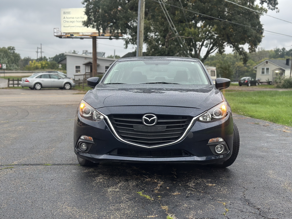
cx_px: 146
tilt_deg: -4.9
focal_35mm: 48
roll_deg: -0.4
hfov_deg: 39.7
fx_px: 405
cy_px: 110
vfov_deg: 30.3
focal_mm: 6.86
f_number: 1.78
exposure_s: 1/60
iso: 250
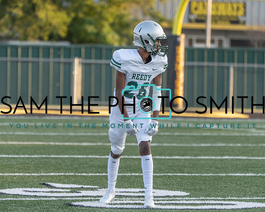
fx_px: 2753
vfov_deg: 4.4
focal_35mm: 351
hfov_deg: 5.5
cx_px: 132
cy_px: 110
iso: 1000
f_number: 5.6
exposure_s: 1/1000
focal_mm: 300
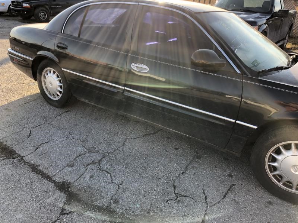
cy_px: 112
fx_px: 241
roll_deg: -2.8
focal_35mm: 28
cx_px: 149
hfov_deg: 63.4
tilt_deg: -23.6
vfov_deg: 49.7
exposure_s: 1/249
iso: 20
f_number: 1.8
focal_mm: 3.99
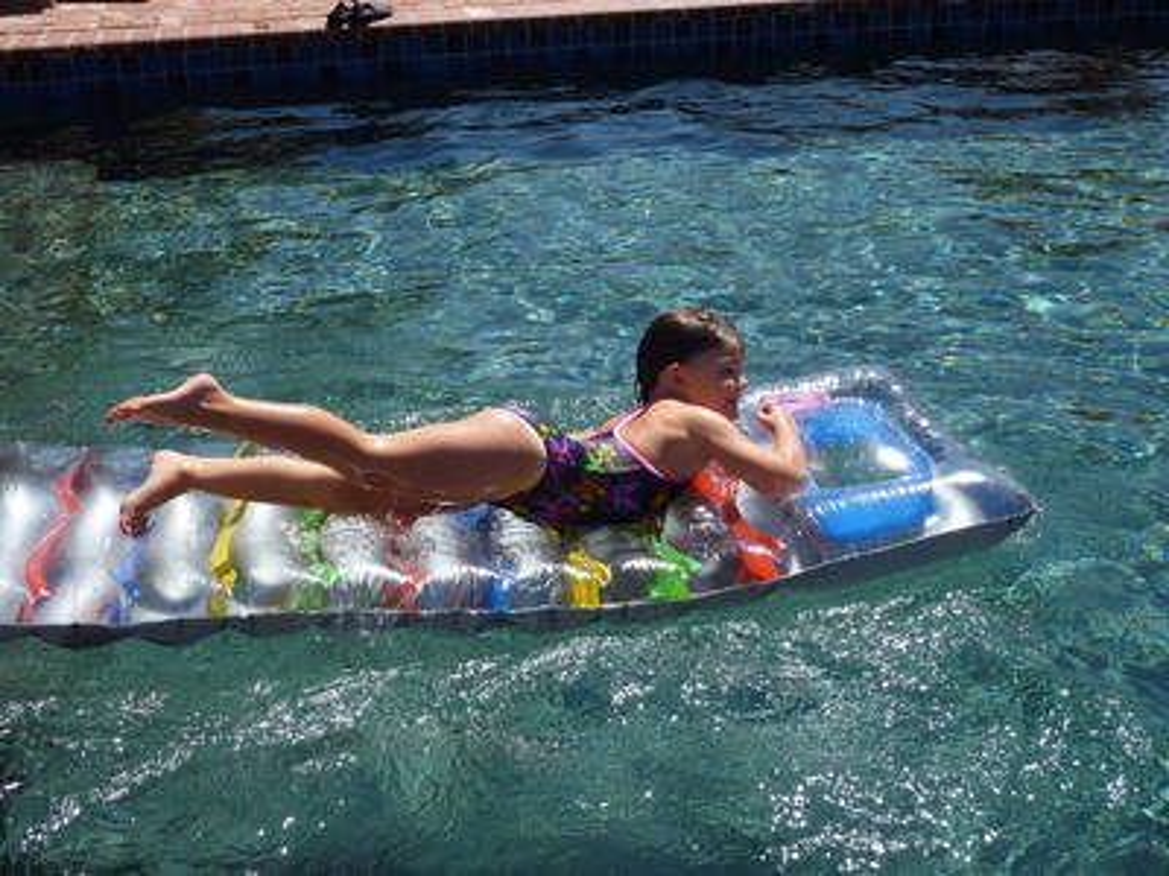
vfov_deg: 30.3
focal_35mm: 48
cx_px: 584
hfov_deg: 39.7
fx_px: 1621
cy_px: 438
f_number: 5
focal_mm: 7.9
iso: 80
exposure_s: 1/400
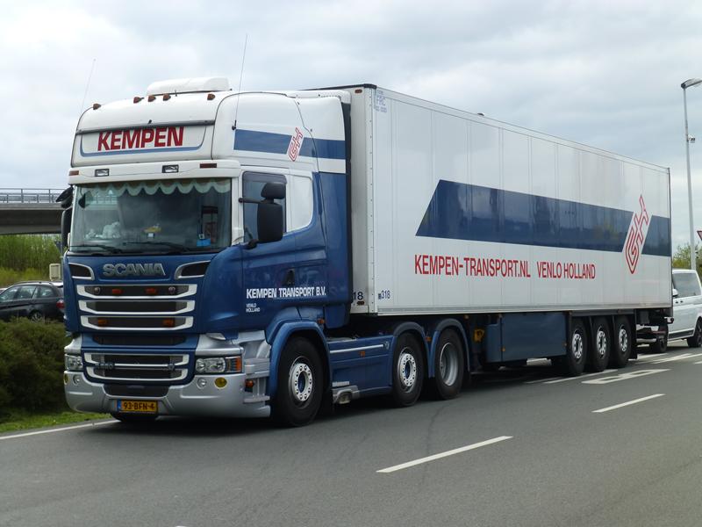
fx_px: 1420
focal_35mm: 70
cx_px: 351
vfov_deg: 21.0
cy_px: 264
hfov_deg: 27.8
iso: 100
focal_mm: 12.5
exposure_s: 1/400
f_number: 5
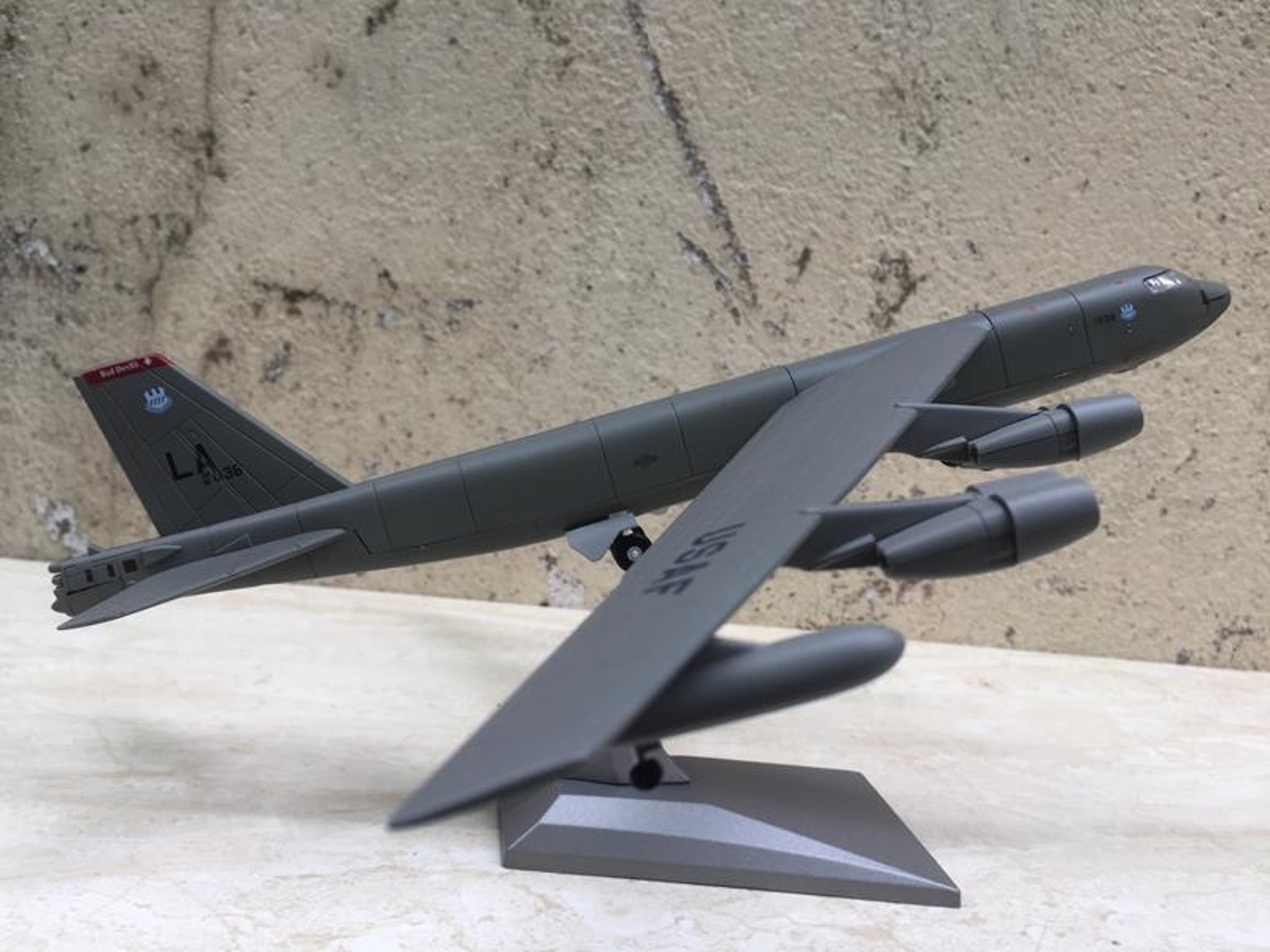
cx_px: 635
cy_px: 476
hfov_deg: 61.7
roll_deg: -6.6
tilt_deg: -7.7
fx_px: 1064
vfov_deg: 48.2
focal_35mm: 29
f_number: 2.2
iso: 32
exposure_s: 1/50
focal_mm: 4.15
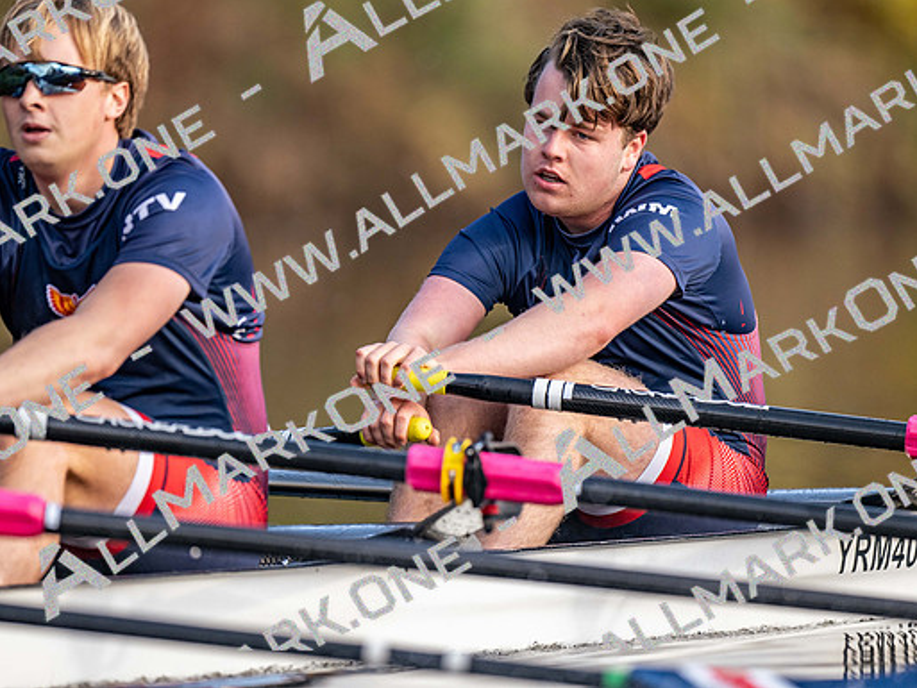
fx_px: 17276
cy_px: 344
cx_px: 402
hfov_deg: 3.0
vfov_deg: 2.3
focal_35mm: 652
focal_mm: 600
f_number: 4
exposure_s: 1/2500
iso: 1100
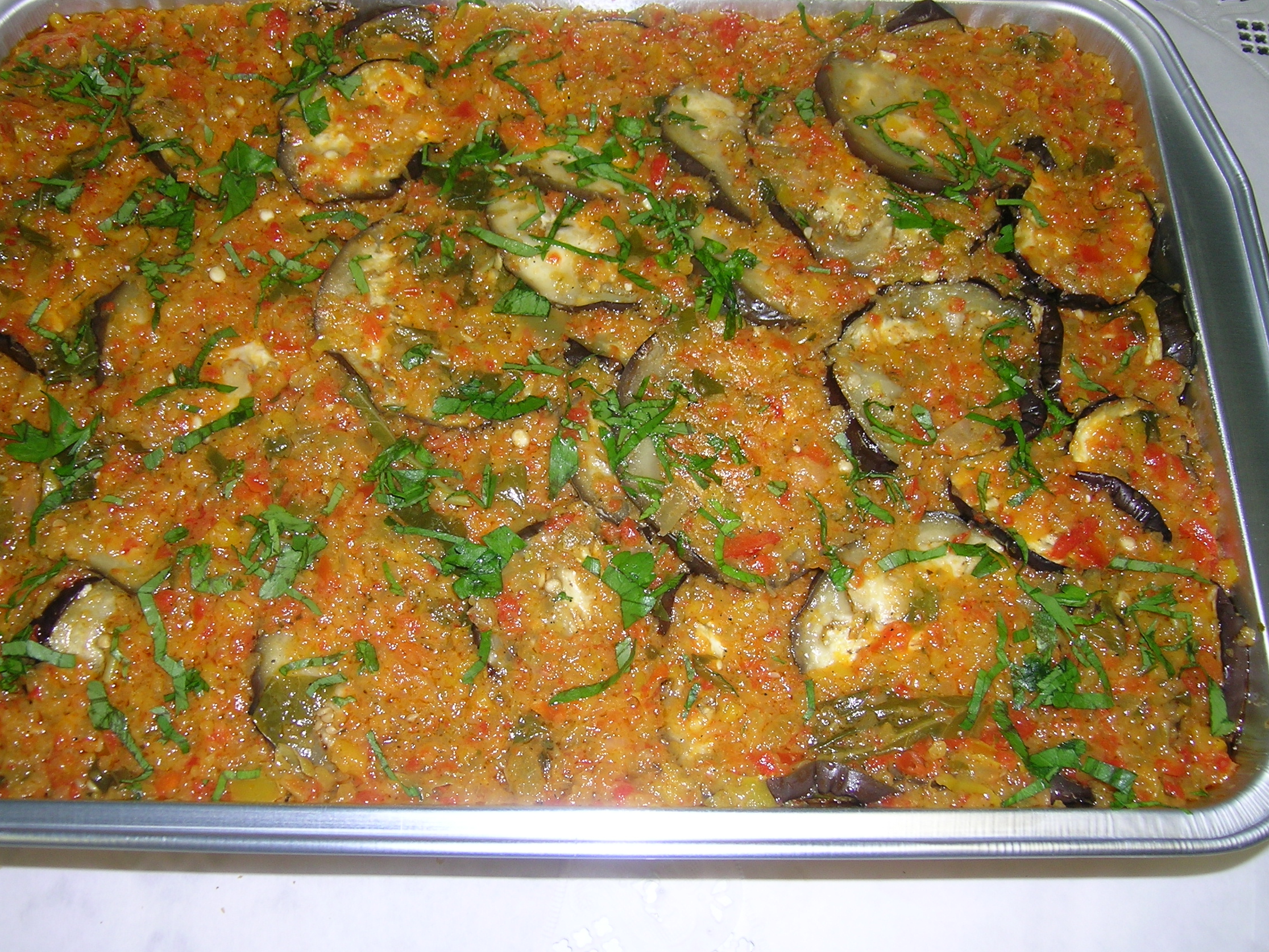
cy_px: 492
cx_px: 561
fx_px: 1320
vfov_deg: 39.7
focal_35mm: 36
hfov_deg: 51.2
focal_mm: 6.5
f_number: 2.9
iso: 50
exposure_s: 1/60.1
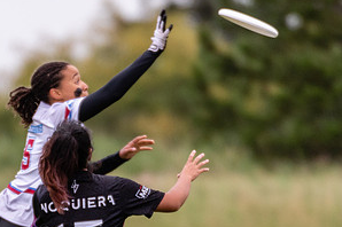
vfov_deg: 0.8
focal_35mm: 1651
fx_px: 15667
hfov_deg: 1.3
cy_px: 256
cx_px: 85
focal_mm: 400
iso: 560
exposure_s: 1/1000
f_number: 4
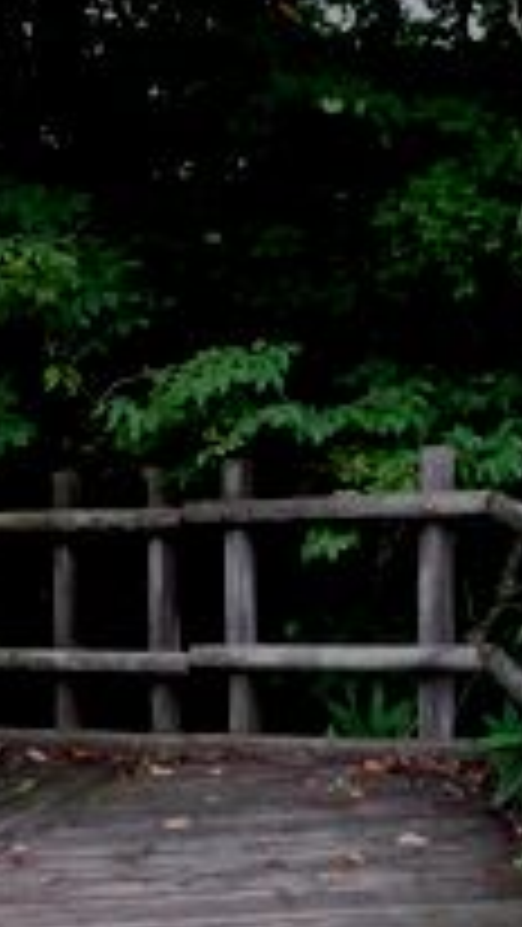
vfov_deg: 38.4
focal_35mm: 54
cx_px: 313
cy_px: 515
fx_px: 1328
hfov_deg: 22.2
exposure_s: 1/25
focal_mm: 4.4
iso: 400
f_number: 2.8
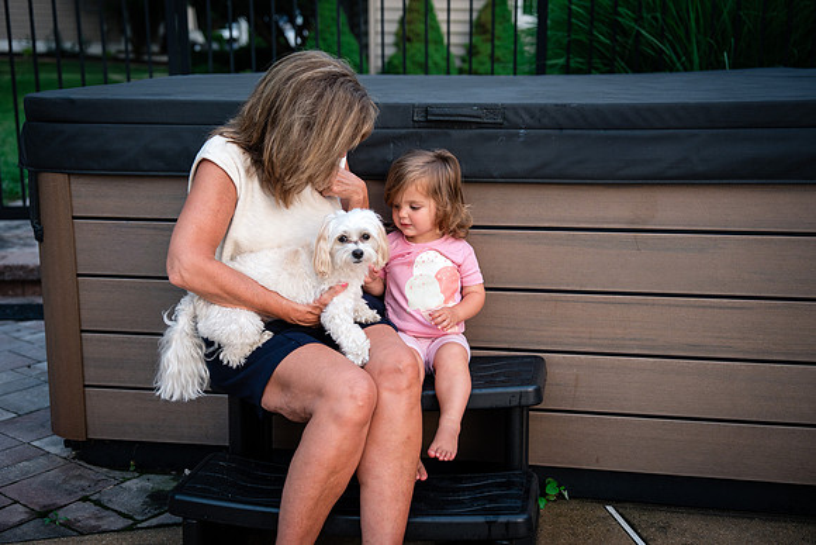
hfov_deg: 43.6
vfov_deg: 29.9
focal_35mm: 45
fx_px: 1020
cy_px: 272
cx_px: 408
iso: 400
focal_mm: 45
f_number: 2.8
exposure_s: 1/100
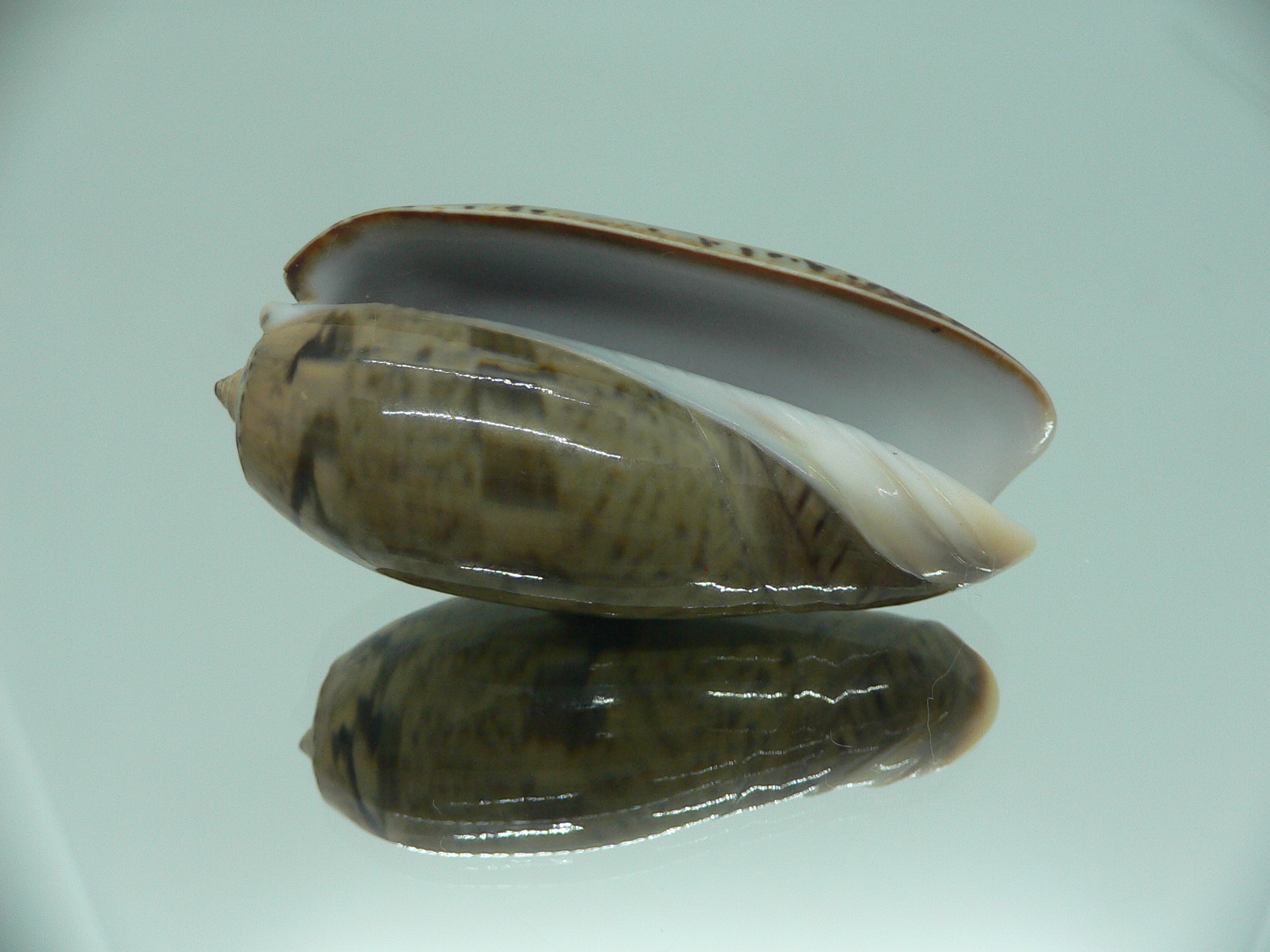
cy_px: 476
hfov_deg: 52.6
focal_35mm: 35
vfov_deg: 40.7
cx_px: 635
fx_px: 1284
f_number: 2.8
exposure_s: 1/60
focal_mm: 4.6
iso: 100
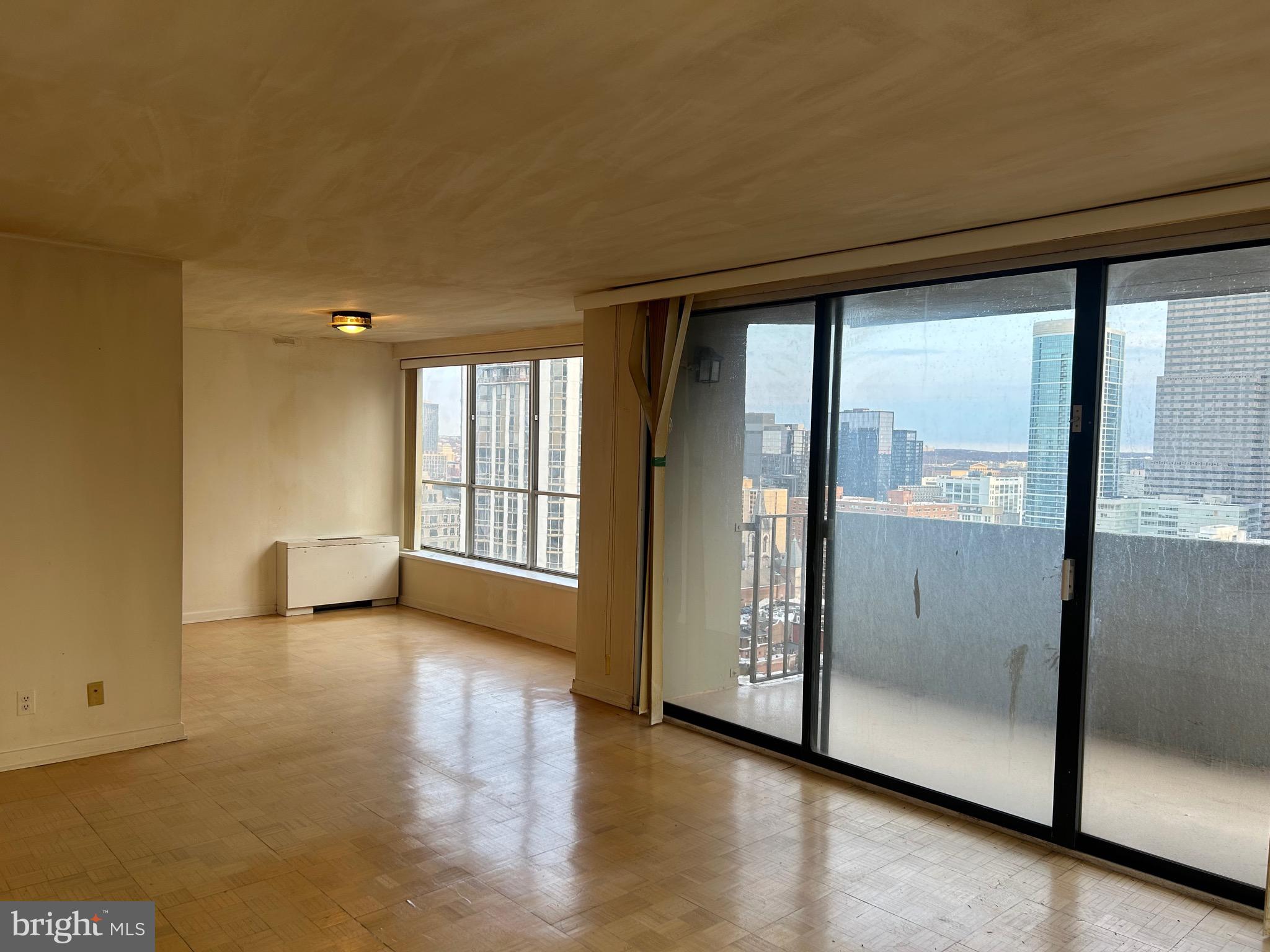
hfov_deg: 67.3
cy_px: 476
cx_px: 635
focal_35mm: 26
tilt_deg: -3.2
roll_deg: -1.5
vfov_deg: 53.1
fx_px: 954
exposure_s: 1/131
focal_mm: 5.7
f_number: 1.5
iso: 32
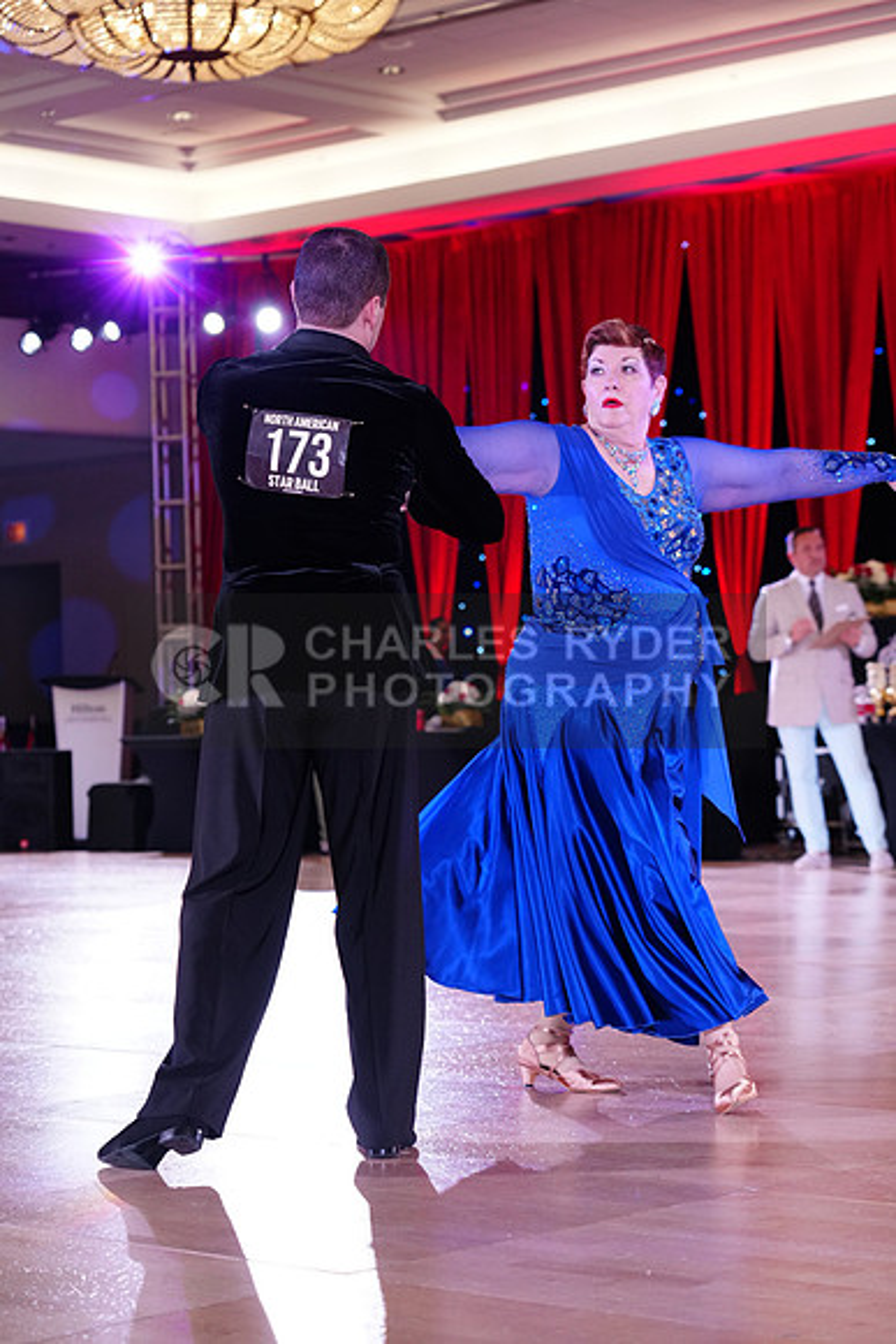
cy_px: 672
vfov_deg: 26.0
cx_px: 448
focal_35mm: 78
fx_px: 2910
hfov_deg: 17.5
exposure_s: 1/250
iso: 2500
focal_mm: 78
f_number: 4.5
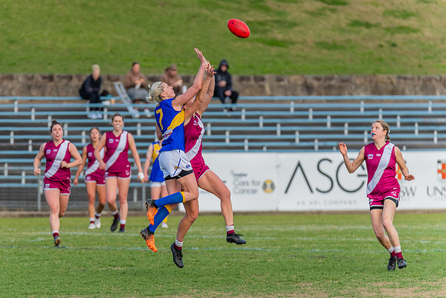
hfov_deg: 4.1
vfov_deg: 2.8
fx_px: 6160
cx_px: 185
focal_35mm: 497
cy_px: 139
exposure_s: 1/1600
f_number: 6.3
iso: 800
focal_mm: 420
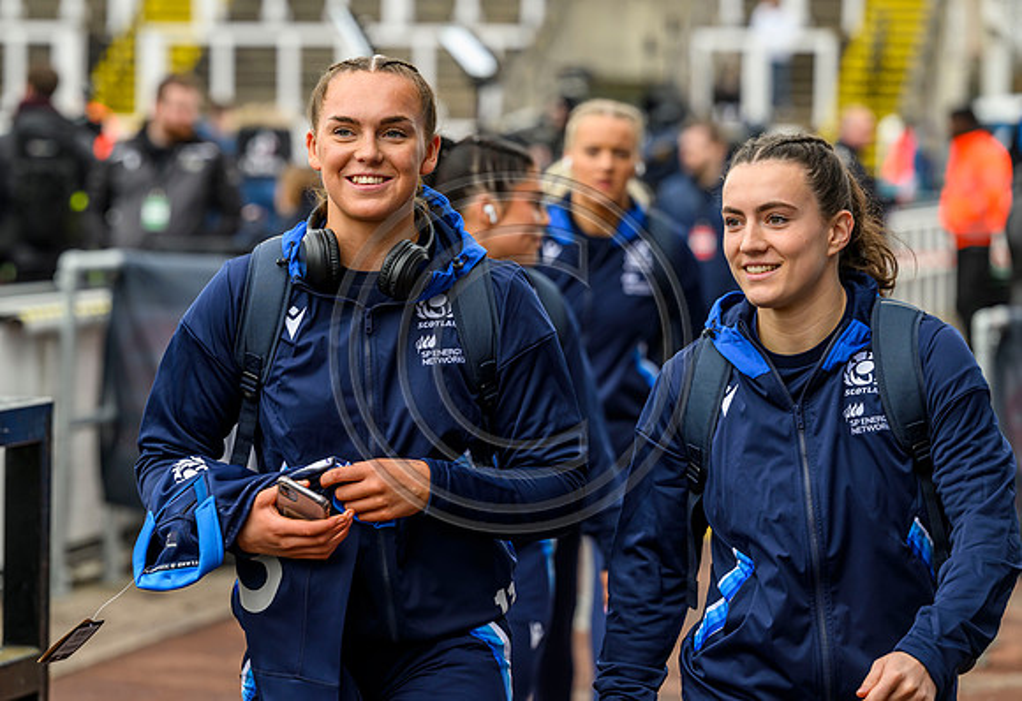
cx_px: 446
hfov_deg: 12.8
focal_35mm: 159
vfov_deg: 8.8
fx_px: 4543
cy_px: 325
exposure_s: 1/640
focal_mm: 140
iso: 500
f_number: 4
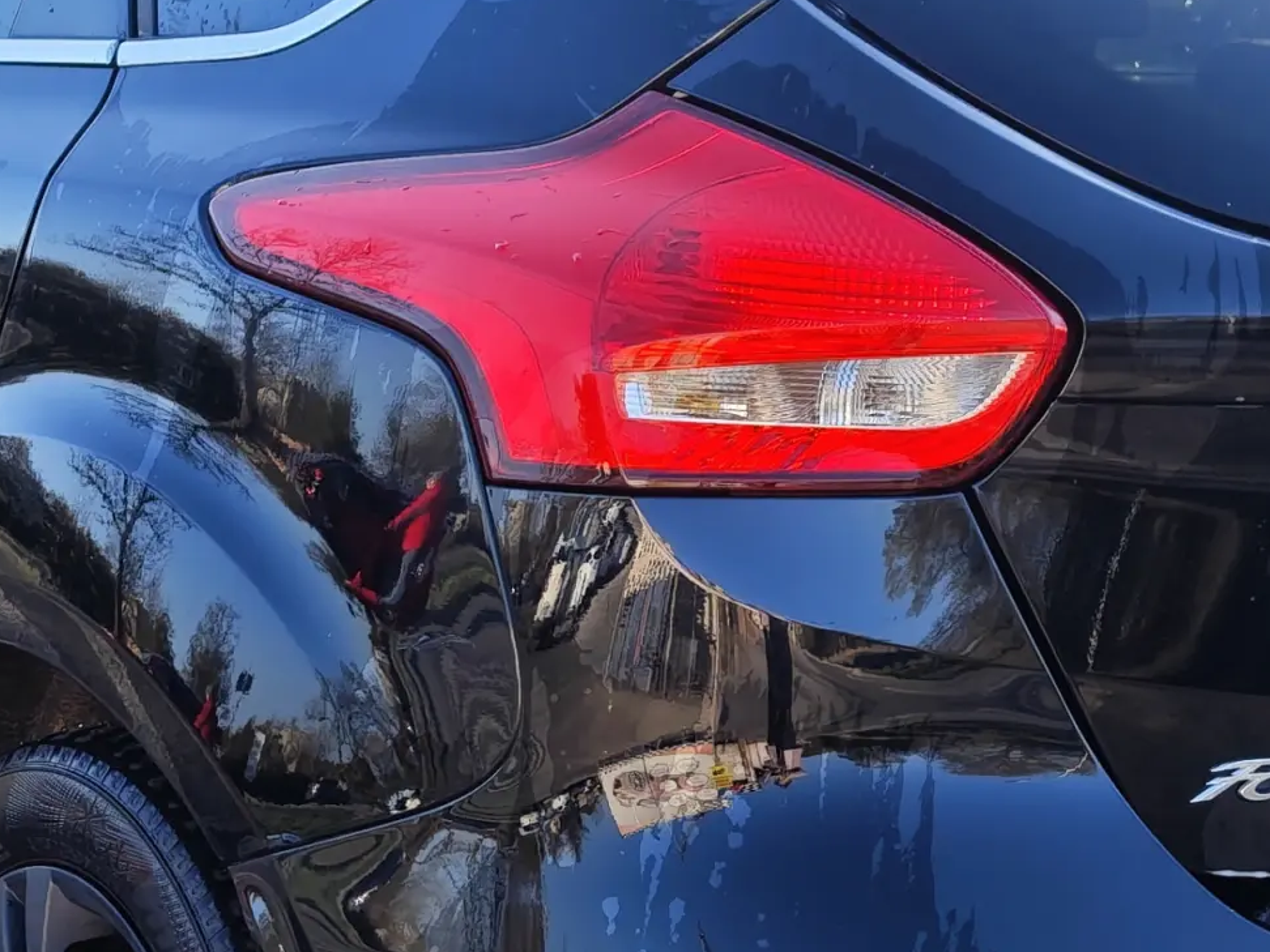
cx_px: 685
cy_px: 587
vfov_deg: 12.8
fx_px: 4256
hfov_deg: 17.0
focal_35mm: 116
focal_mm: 8.72
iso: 50
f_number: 2
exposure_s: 1/552
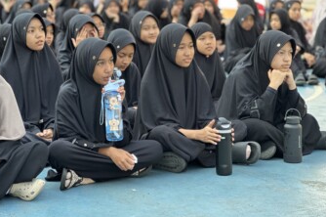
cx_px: 148
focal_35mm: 96
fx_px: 868
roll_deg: +1.5
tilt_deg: -6.5
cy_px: 84
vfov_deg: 14.2
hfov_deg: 21.3
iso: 125
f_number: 2.8
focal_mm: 9
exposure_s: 1/121
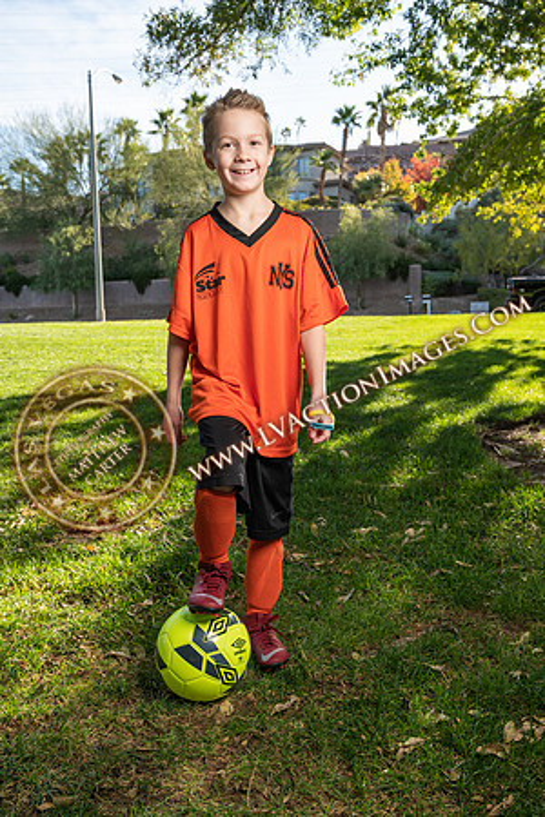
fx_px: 715
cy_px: 408
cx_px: 272
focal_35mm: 32
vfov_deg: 59.5
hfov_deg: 41.7
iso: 100
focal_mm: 31.5
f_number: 5.6
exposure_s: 1/160
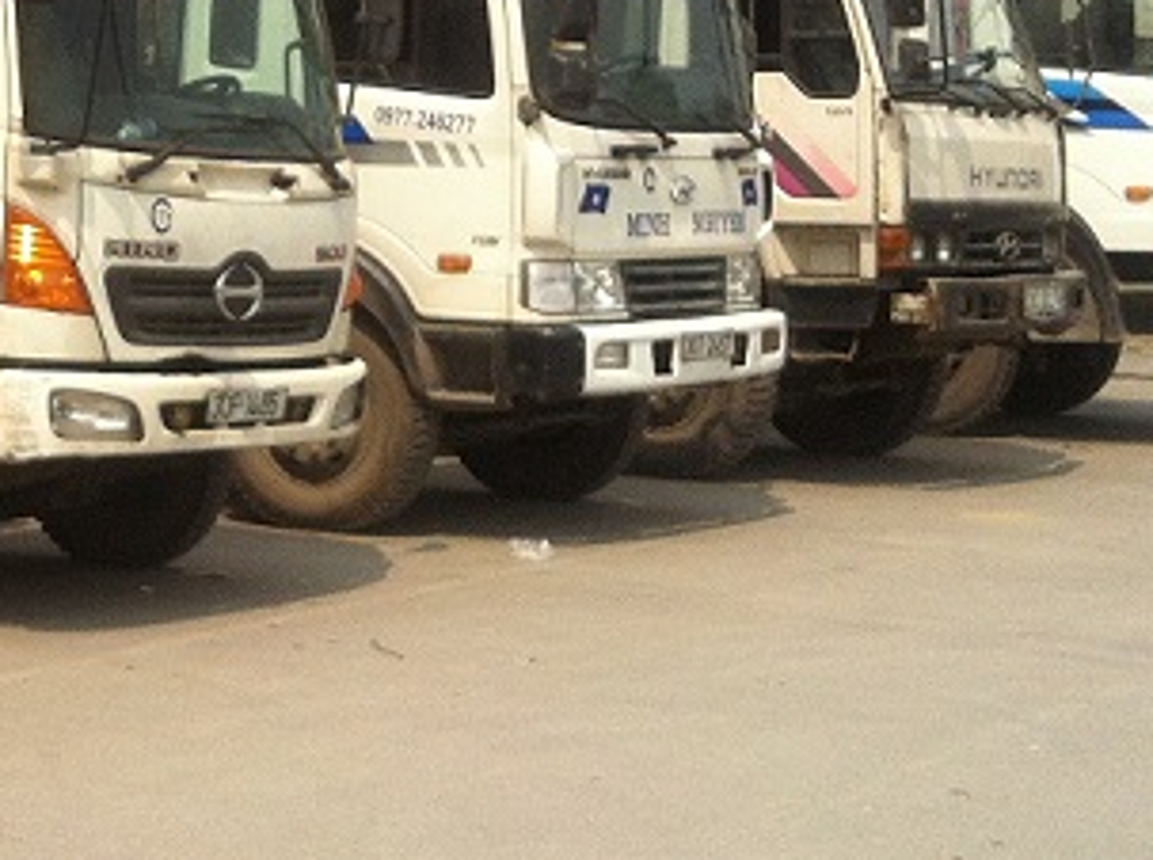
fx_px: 3490
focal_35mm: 105
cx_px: 23
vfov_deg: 13.7
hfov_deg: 18.3
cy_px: -167
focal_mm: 3.85
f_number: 2.8
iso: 80
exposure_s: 1/1676
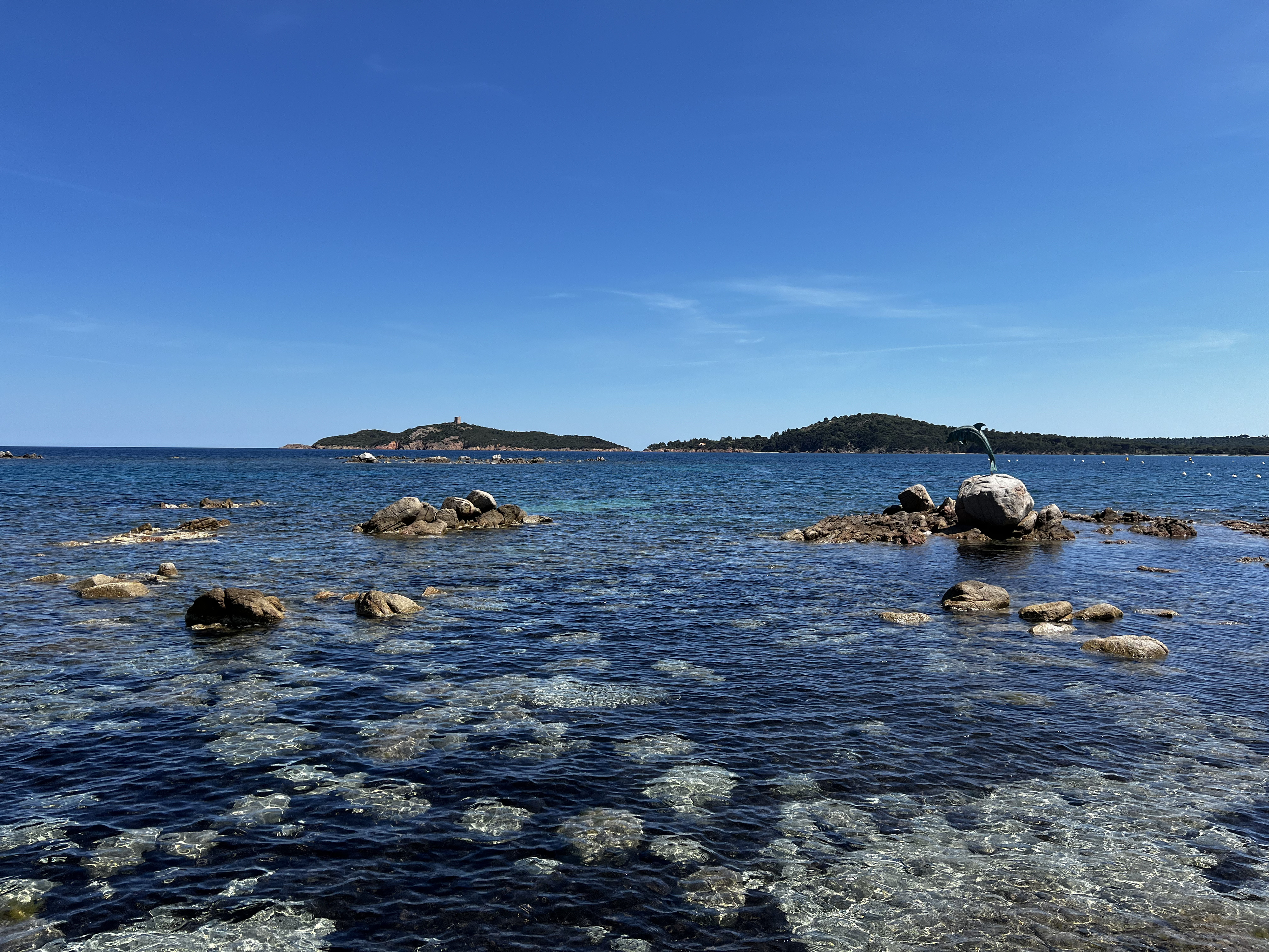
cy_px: 476
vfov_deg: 53.1
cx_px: 634
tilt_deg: -1.0
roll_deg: -0.3
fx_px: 953
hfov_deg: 67.3
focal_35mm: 26
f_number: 1.5
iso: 50
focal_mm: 5.7
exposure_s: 1/5076
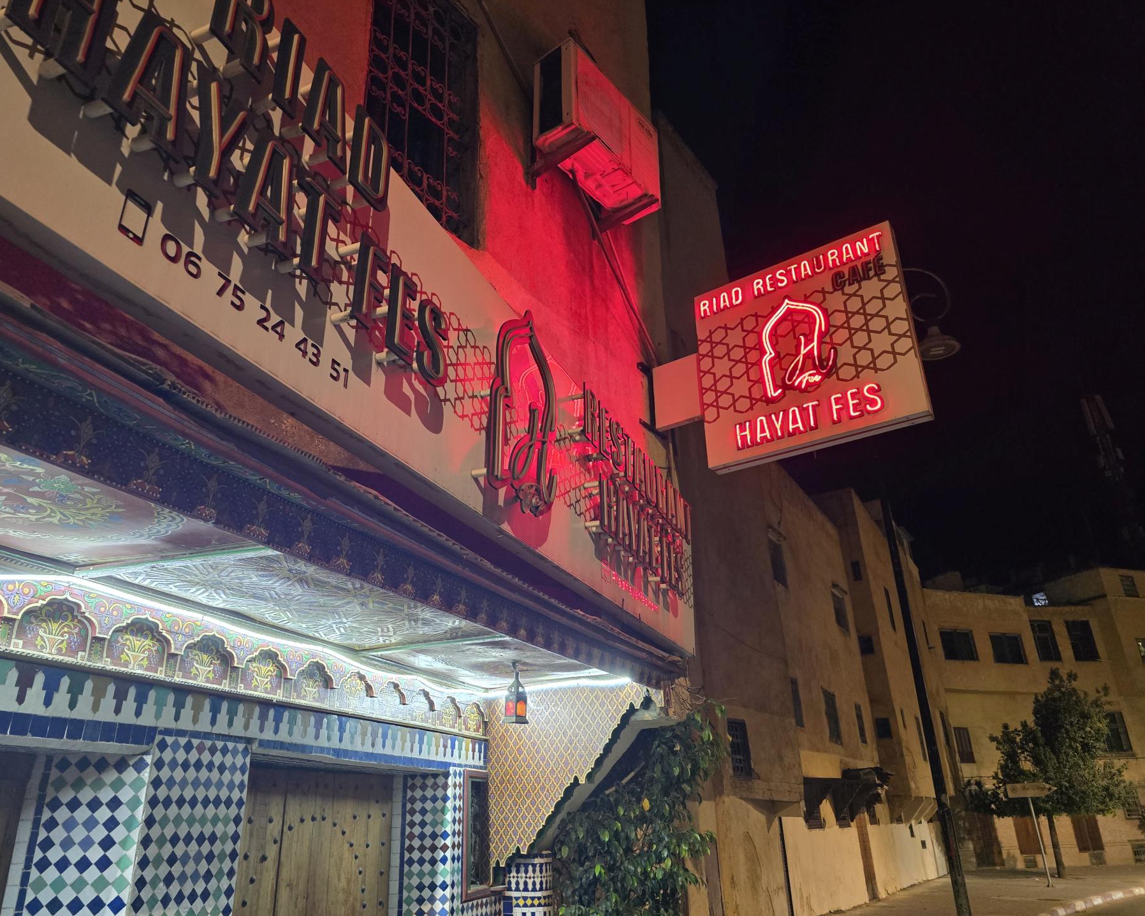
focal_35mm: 24
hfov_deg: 70.3
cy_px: 458
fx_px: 813
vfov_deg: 58.8
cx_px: 557
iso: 1000
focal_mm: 6.3
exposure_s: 1/100
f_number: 1.7
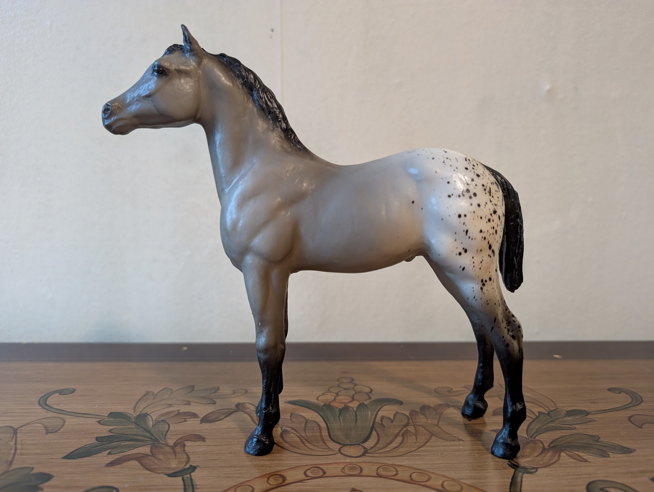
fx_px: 454
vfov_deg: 56.9
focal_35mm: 24
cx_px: 327
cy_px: 246
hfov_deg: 71.5
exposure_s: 1/23.8
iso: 417
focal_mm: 6.9
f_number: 1.68
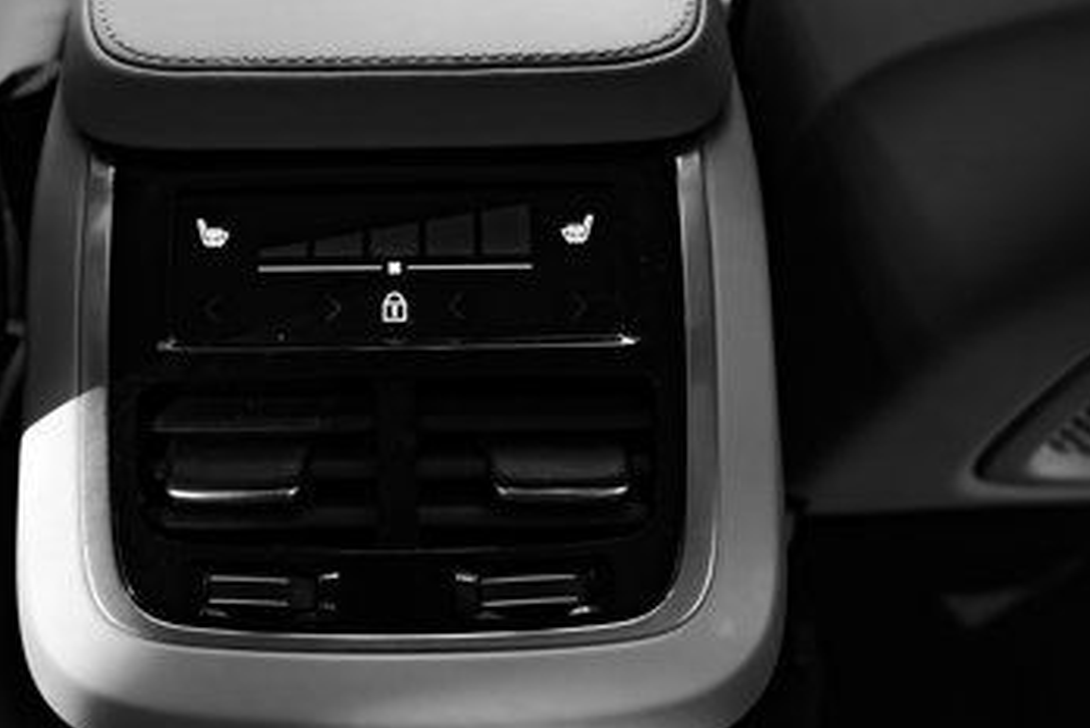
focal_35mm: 44
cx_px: 365
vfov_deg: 30.5
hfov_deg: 43.9
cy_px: 333
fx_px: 1333
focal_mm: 24
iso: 800
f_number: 3.5
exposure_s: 1/200
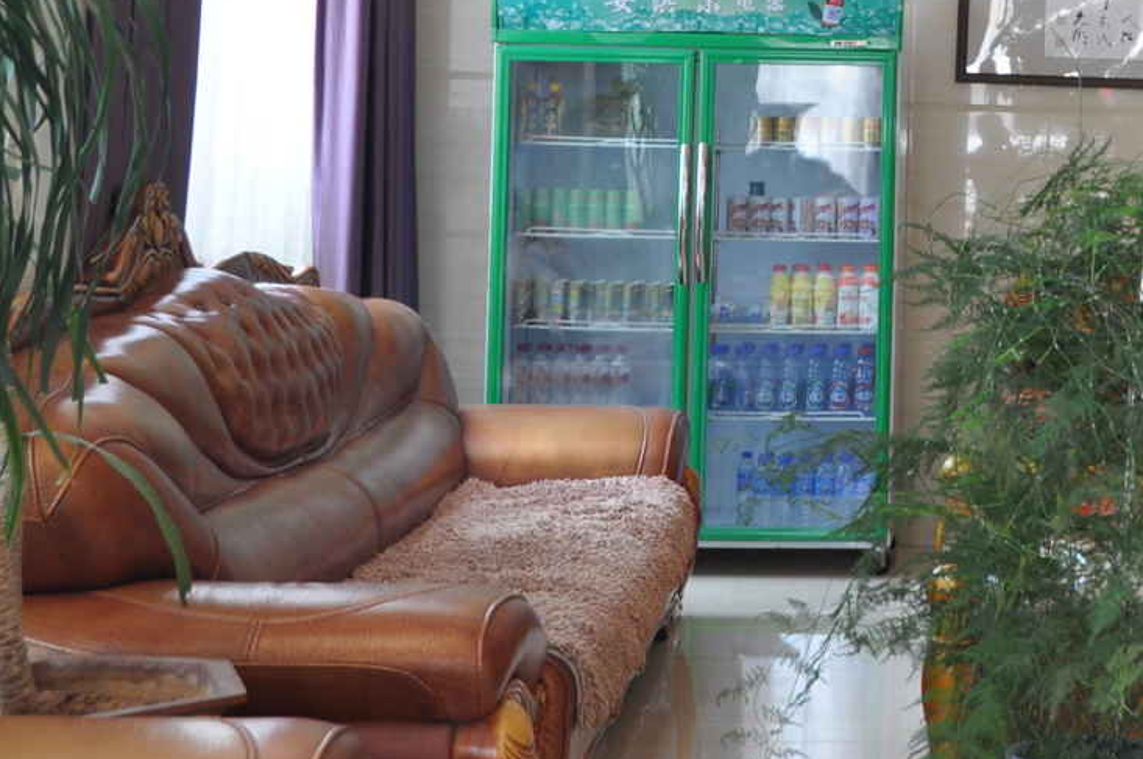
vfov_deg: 14.3
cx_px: 1350
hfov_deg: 20.4
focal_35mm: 94
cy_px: 47
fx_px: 2981
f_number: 5.6
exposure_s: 1/30
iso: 320
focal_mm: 26
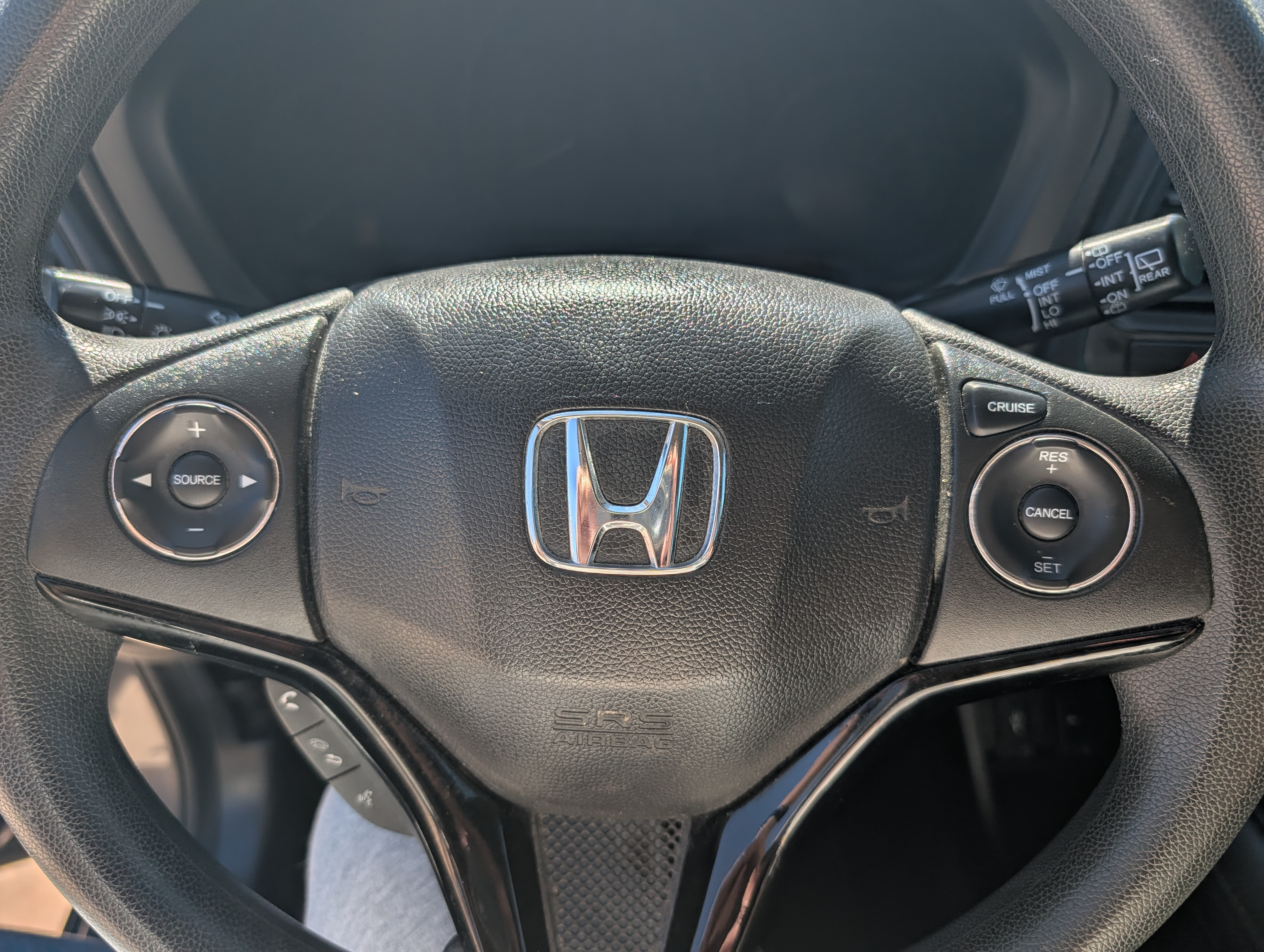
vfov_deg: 56.9
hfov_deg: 71.5
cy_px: 476
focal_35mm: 24
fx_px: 878
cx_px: 632
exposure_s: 1/5263
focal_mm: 6.9
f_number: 1.68
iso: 20
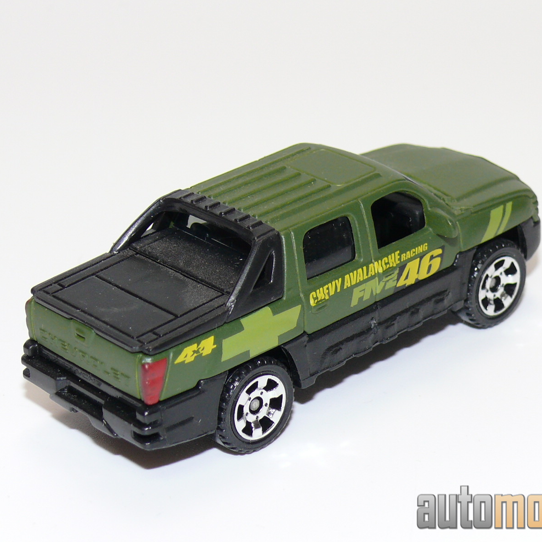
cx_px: 312
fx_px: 2002
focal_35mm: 113
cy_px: 273
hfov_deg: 15.4
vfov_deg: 15.4
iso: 100
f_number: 4
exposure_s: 1/30
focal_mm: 12.8
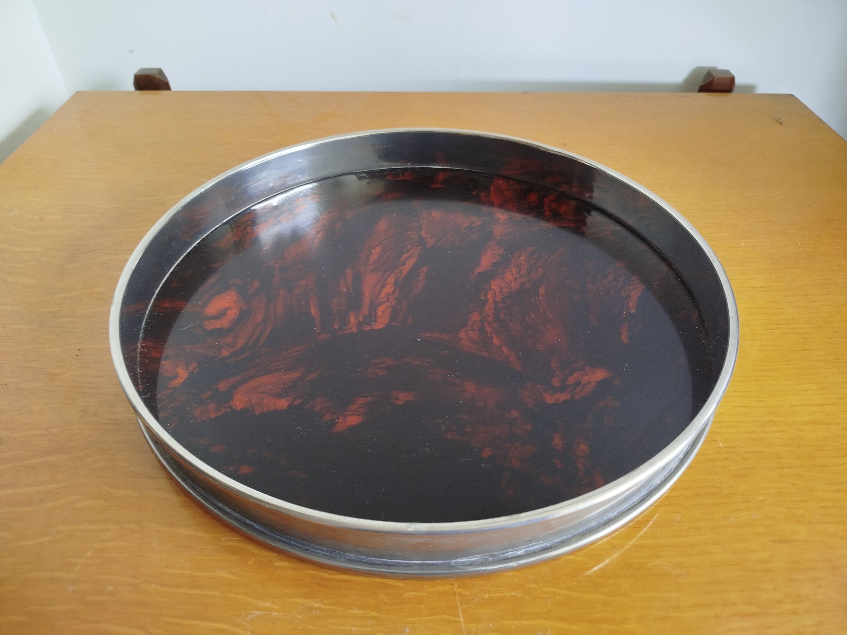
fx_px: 587
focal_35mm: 24
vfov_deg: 56.8
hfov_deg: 71.6
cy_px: 318
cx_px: 424
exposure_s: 1/33
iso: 100
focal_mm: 5.31
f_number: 1.7
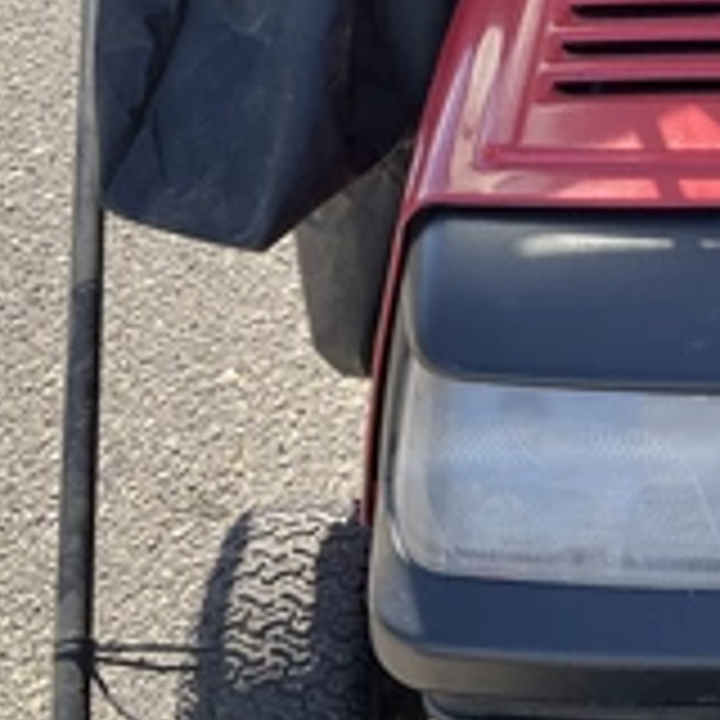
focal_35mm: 64
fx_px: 1506
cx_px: 716
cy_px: 274
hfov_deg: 25.6
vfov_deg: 26.8
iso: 25
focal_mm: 3
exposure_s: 1/435
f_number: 1.8
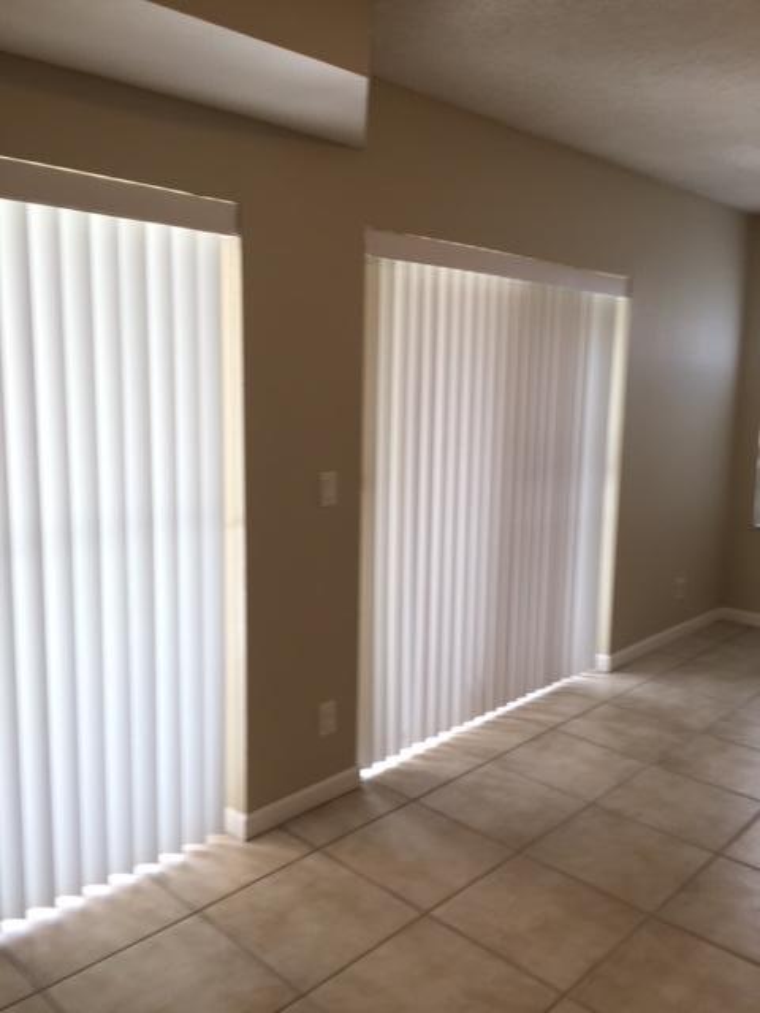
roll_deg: +1.6
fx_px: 849
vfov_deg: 61.7
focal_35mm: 29
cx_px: 380
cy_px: 506
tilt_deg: -7.1
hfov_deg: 48.2
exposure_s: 1/60
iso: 40
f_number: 2.2
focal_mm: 4.15
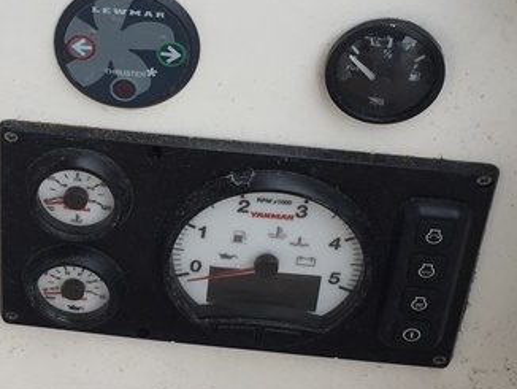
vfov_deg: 16.3
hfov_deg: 21.2
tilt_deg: -42.0
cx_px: 89
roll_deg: -0.9
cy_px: 194
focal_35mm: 91
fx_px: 1360
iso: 32
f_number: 2.2
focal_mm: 4.15
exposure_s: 1/102
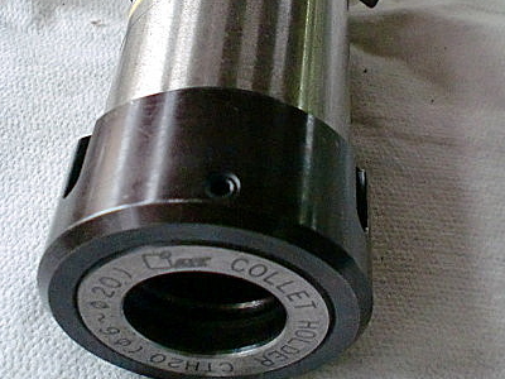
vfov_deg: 26.0
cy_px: 136
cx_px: 303
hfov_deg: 34.2
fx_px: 817
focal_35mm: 56
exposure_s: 1/60
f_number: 3.1
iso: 640
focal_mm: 6.3
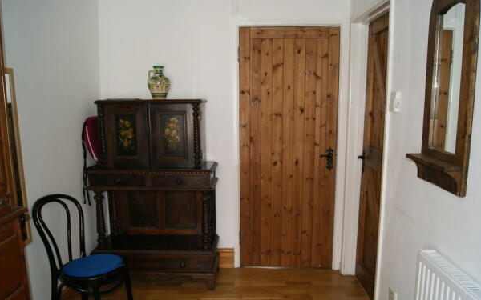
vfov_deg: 41.7
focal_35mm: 30
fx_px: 393
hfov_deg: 62.9
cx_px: 241
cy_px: 174
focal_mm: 18
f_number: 5.6
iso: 400
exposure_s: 1/60
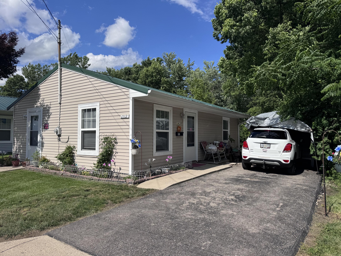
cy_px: 128
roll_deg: +1.1
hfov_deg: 71.6
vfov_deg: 56.8
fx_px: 236
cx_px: 170
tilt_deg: +2.1
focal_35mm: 24
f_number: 1.78
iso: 80
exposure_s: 1/7092
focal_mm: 6.76
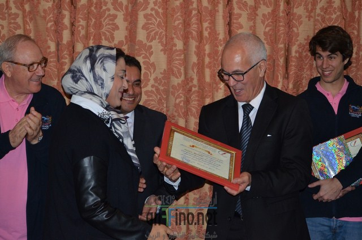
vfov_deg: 16.5
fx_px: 828
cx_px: 181
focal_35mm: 82
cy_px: 120
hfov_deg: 24.7
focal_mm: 55
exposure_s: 1/60
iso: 800
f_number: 4.5
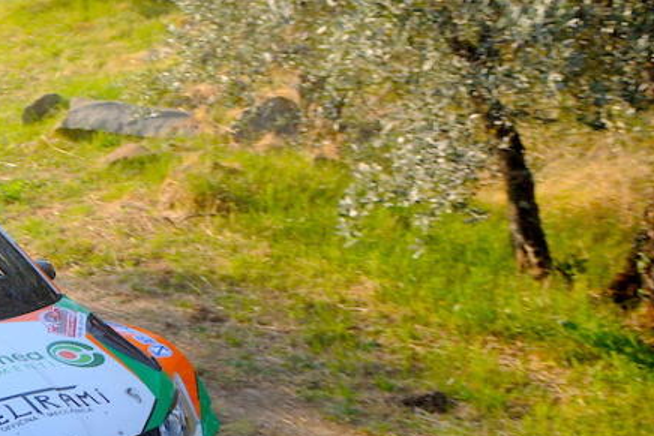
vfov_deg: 10.4
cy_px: 202
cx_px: -196
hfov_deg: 14.8
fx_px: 2399
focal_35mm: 132
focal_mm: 32
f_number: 6.3
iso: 500
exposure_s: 1/640
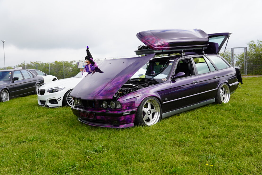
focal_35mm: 38
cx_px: 131
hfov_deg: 51.3
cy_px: 88
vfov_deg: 35.5
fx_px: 273
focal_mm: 25
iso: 100
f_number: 5
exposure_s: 1/320
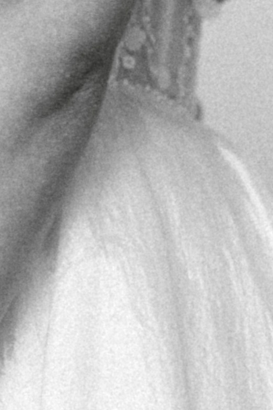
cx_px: -321
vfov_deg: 10.6
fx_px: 2070
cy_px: 740
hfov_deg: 7.2
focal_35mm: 182
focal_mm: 35
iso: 1250
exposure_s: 1/160
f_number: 4
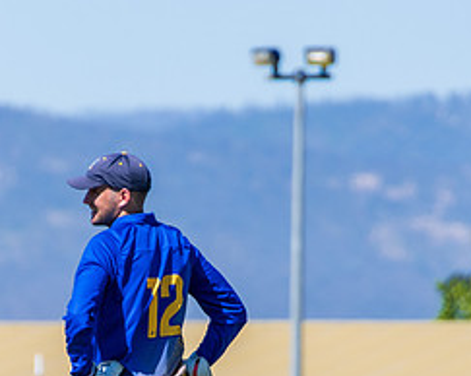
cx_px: 174
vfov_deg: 1.2
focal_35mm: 1343
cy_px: 372
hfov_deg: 1.4
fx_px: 18706
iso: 320
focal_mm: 400
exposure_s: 1/2000
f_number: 7.1
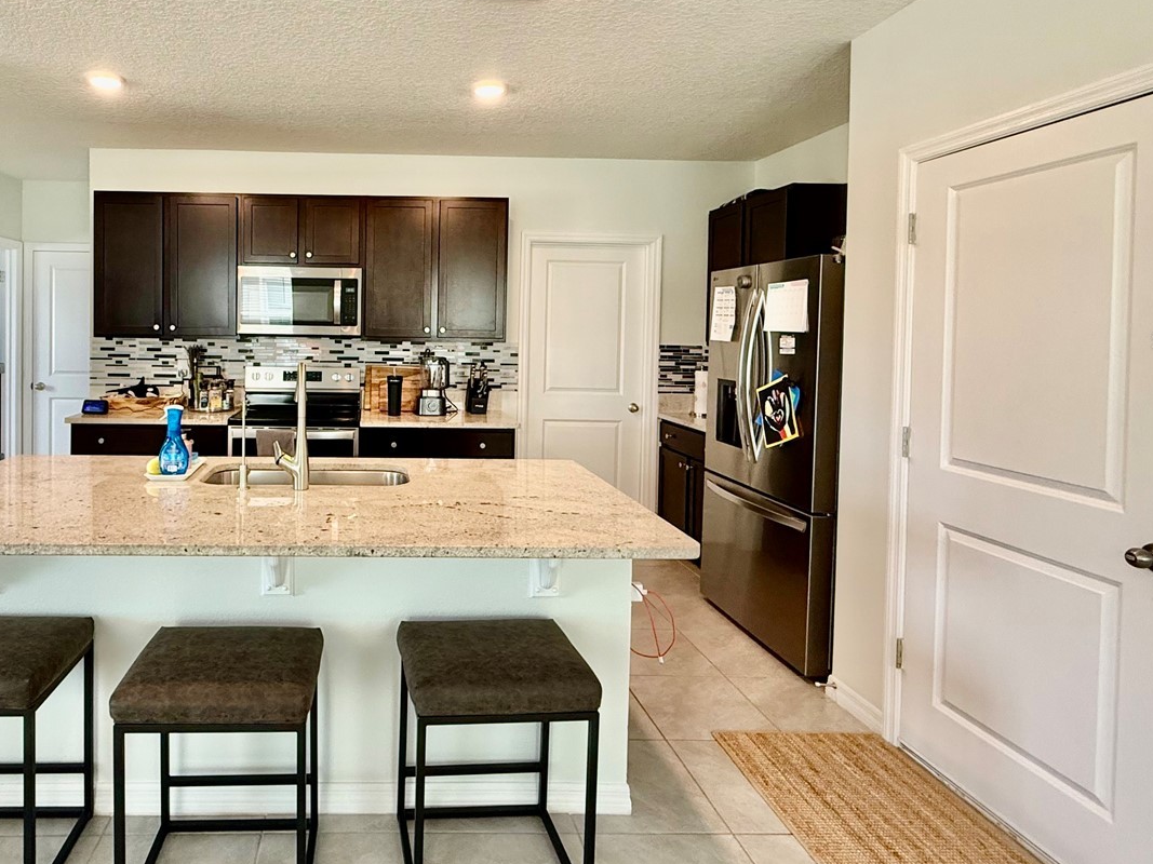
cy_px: 340
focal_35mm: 21
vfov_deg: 62.8
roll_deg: -0.9
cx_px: 389
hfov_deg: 76.6
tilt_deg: -0.5
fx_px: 699
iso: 320
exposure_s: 1/120
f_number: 2.2
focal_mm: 2.22
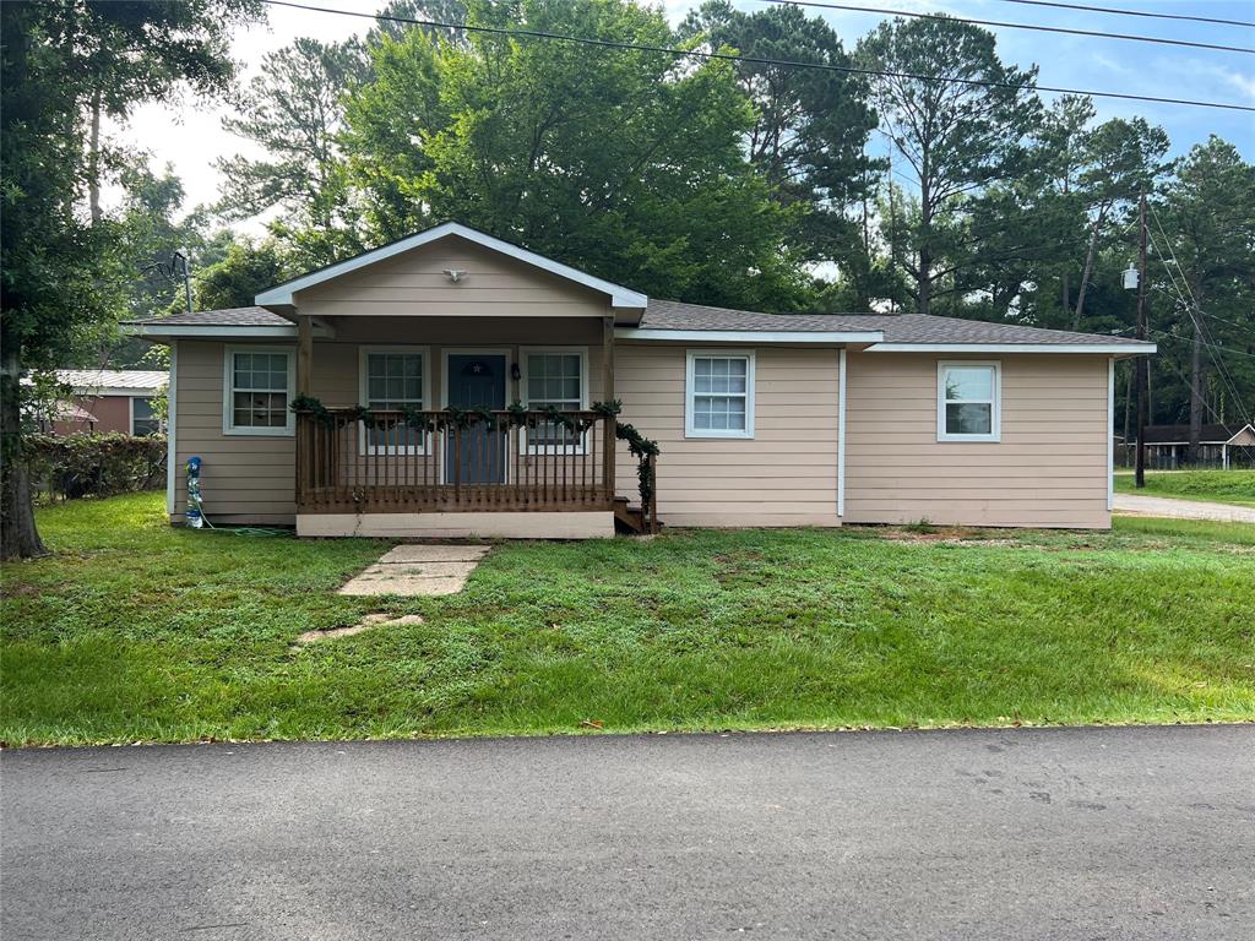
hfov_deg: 67.3
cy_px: 470
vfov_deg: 53.1
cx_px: 628
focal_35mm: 26
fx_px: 943
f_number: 1.5
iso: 50
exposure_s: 1/614
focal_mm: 5.7
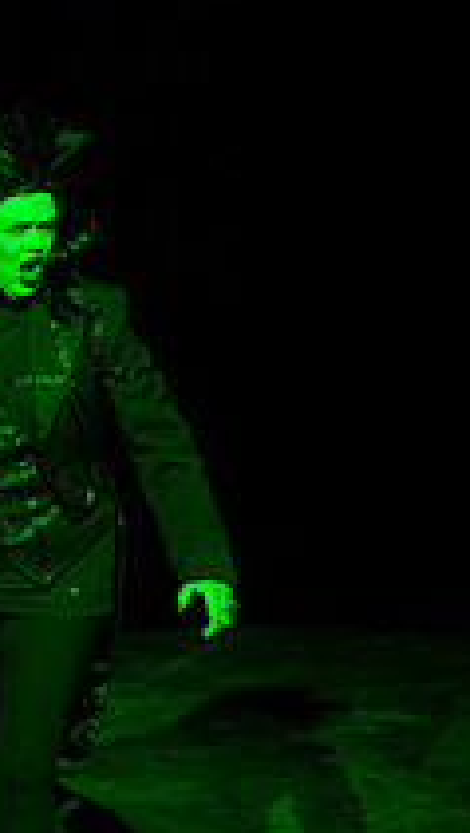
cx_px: -4
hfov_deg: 6.8
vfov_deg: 12.1
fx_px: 3936
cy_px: 405
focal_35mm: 178
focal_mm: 60
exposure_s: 1/125
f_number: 5
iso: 800
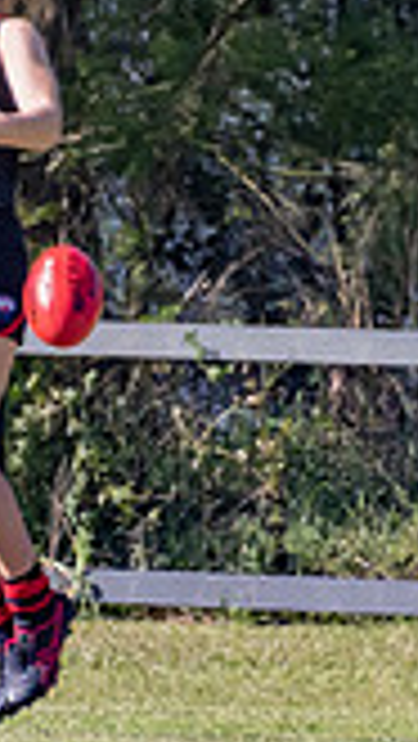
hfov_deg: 0.4
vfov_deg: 0.8
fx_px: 53573
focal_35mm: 2723
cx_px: -47
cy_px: 277
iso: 800
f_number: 6.3
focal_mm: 400
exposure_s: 1/2000
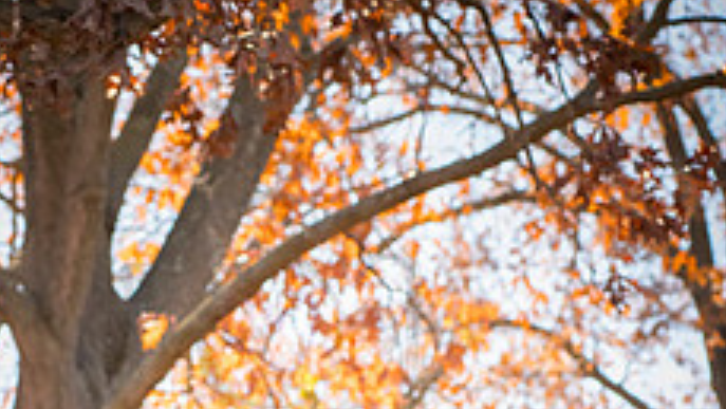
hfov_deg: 13.0
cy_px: 618
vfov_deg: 7.2
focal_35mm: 165
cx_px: 282
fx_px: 3177
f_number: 7.1
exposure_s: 1/320
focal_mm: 80
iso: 400
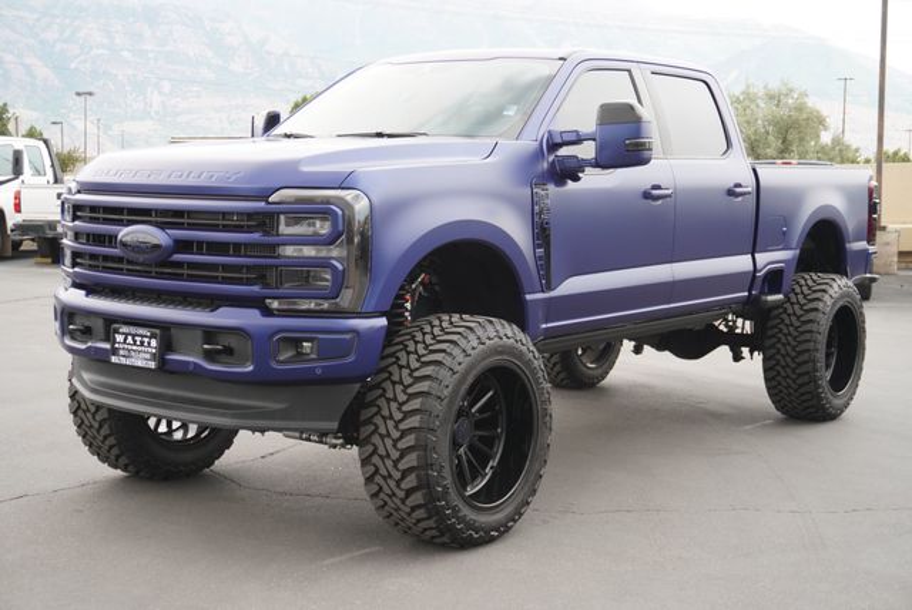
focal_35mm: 51
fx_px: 1293
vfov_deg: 26.5
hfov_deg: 38.8
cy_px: 305
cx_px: 456
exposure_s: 1/60
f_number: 5.6
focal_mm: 34
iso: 100
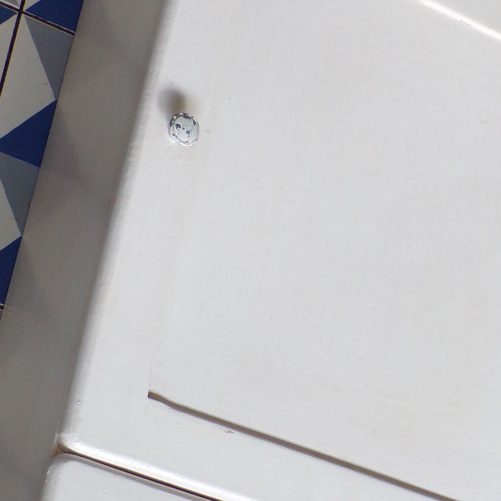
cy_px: 360
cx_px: 318
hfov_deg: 16.0
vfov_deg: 15.9
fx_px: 1785
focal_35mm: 109
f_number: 3.5
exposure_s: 1/34
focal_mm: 8.7
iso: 189
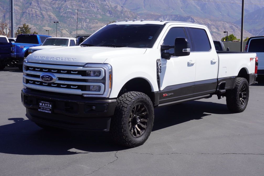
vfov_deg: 26.0
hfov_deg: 38.2
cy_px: 87
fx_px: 381
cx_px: 134
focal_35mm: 52
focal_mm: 34
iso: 100
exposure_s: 1/160
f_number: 11
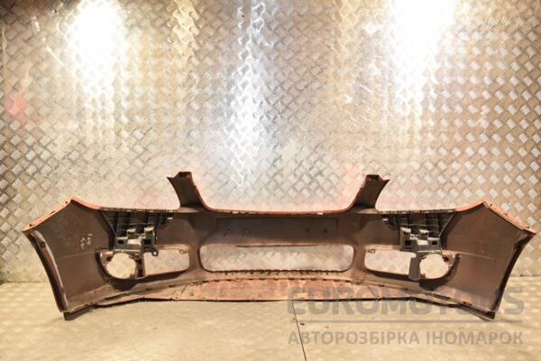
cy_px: 180
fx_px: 496
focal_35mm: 33
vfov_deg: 40.0
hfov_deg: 57.2
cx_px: 270
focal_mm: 22
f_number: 5
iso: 800
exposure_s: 1/160
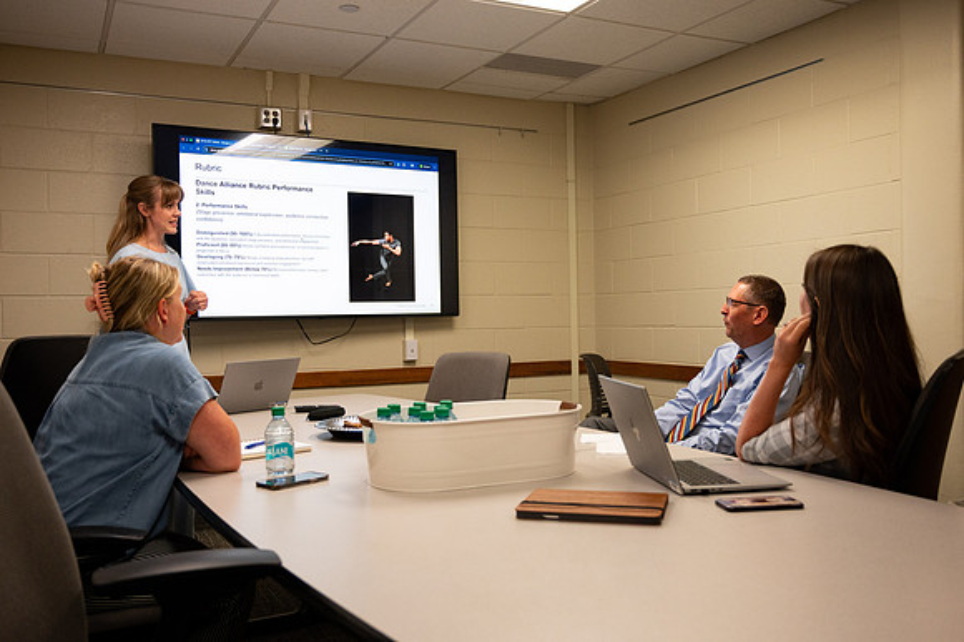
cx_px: 482
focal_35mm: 33
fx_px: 883
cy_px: 321
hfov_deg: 57.3
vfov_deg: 39.9
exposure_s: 1/200
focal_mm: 33
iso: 1600
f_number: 4
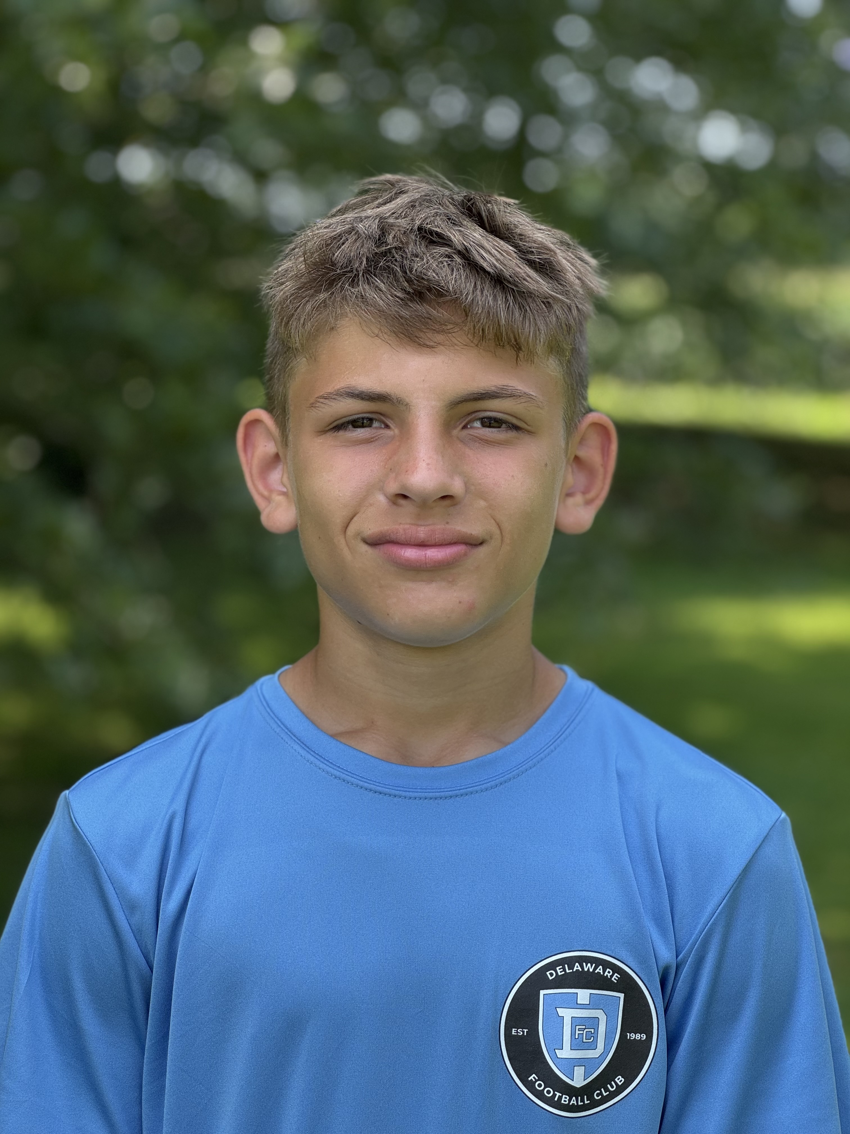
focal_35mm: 77
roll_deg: -1.4
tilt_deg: -6.5
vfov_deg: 25.3
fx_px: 2521
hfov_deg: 19.1
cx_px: 425
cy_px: 567
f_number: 2.8
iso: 25
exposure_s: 1/132
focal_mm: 9
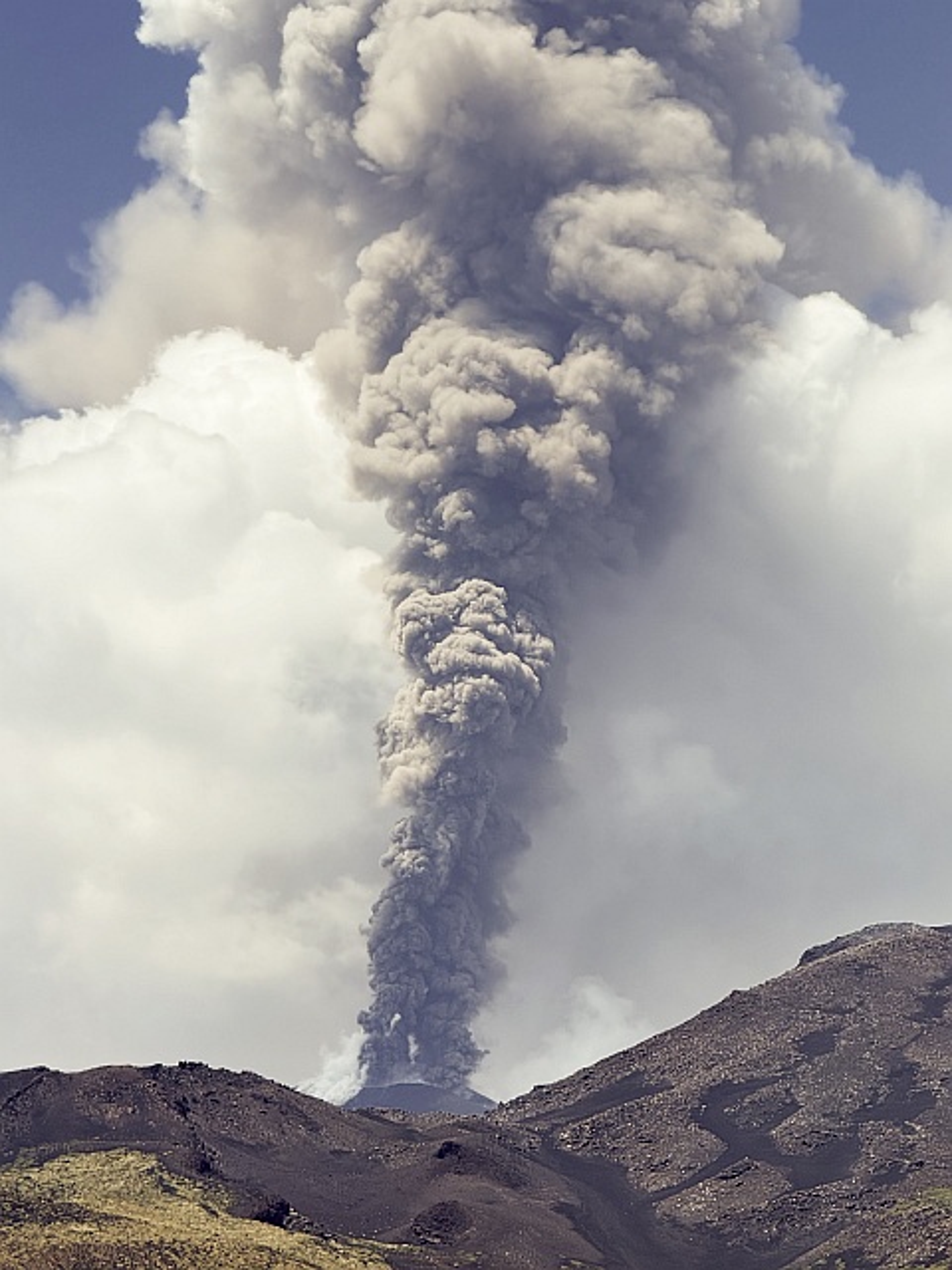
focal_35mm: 120
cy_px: 635
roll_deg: -2.0
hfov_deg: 12.3
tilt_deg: +21.2
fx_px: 4400
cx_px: 476
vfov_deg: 16.4
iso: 50
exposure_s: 1/1773
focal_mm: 15.66
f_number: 2.8
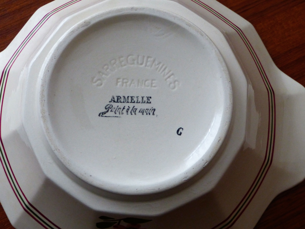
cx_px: 152
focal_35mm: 70
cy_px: 114
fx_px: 617
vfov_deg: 21.0
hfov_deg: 27.8
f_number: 2.8
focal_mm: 11.9
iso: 400
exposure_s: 1/30
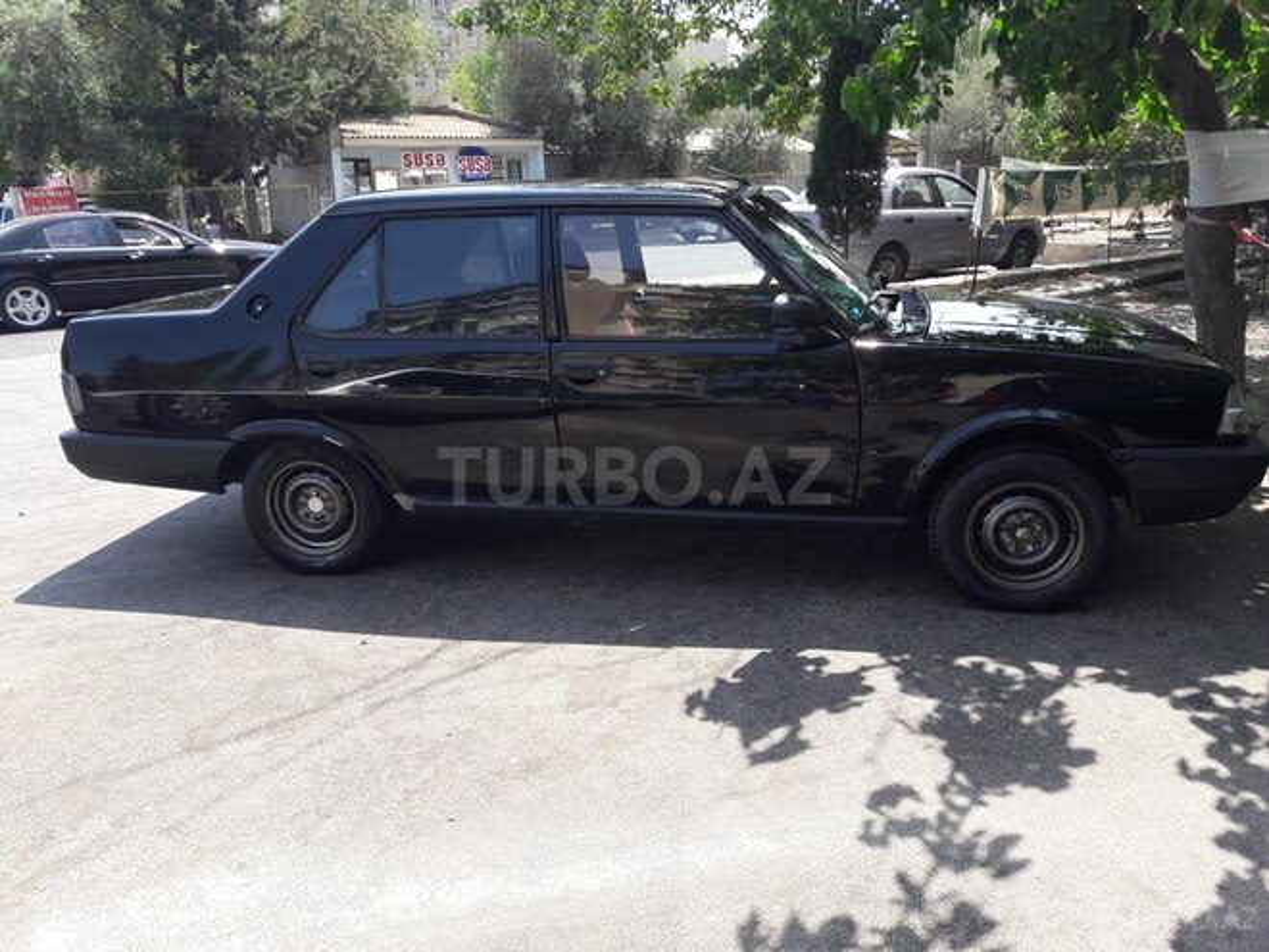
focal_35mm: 28
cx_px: 634
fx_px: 1026
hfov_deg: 63.4
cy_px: 476
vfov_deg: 49.7
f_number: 1.9
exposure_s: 1/463
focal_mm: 3.7
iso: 40
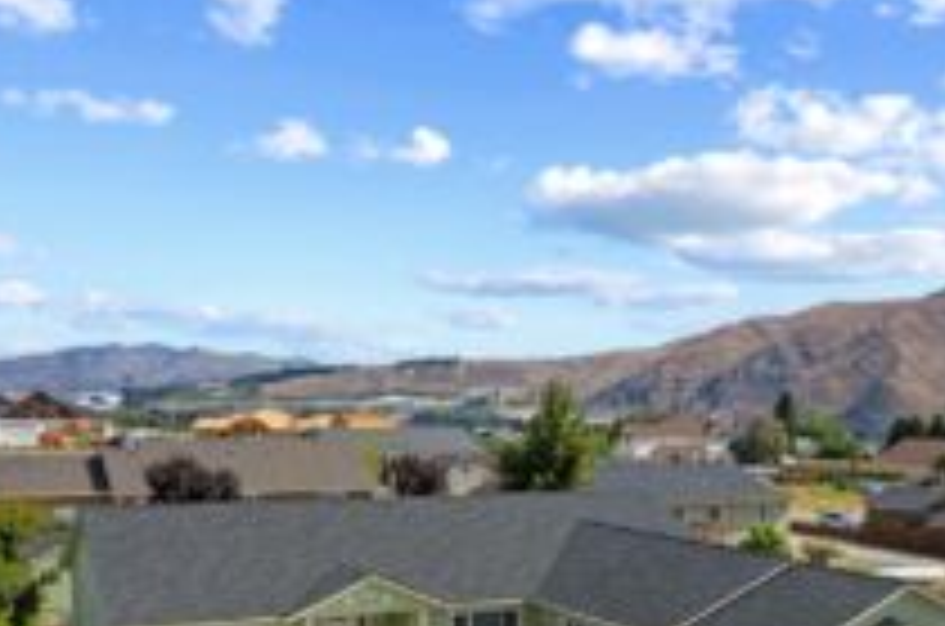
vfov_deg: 30.5
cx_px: 558
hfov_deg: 46.3
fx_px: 1100
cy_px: 545
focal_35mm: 42
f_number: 2.8
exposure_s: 1/2500
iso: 100
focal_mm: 8.38
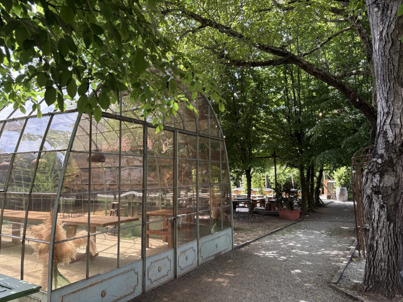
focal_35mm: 26
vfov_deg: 53.1
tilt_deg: +5.2
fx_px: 303
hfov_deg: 67.3
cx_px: 202
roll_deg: +0.9
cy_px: 151
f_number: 1.6
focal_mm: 5.96
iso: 64
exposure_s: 1/354
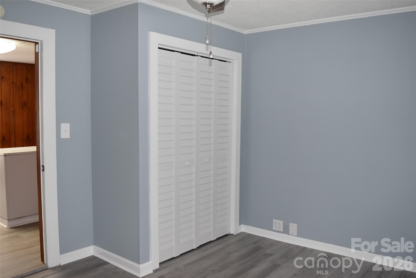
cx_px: 208
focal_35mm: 32
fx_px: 364
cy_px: 139
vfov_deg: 41.8
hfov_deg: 59.5
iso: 800
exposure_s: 1/80
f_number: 4.5
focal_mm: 21
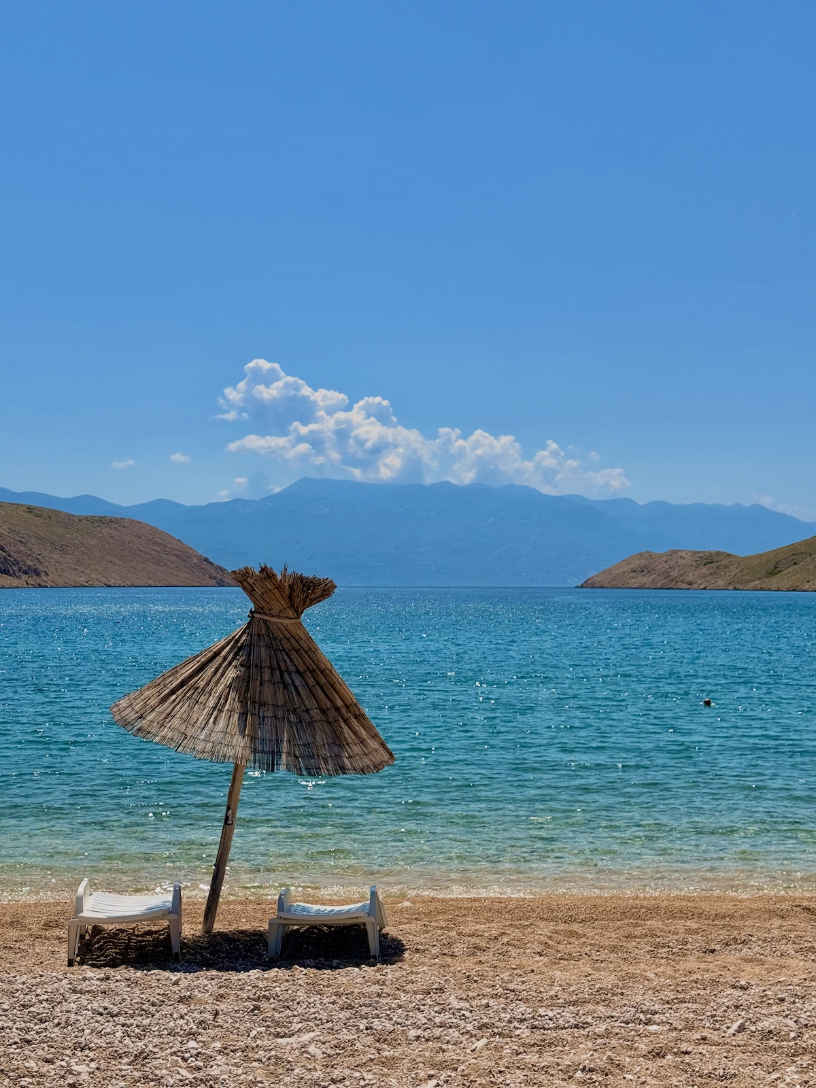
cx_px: 408
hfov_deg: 30.3
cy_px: 544
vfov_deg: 39.7
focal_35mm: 48
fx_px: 1509
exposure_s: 1/11364
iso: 64
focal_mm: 6.76
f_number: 1.78
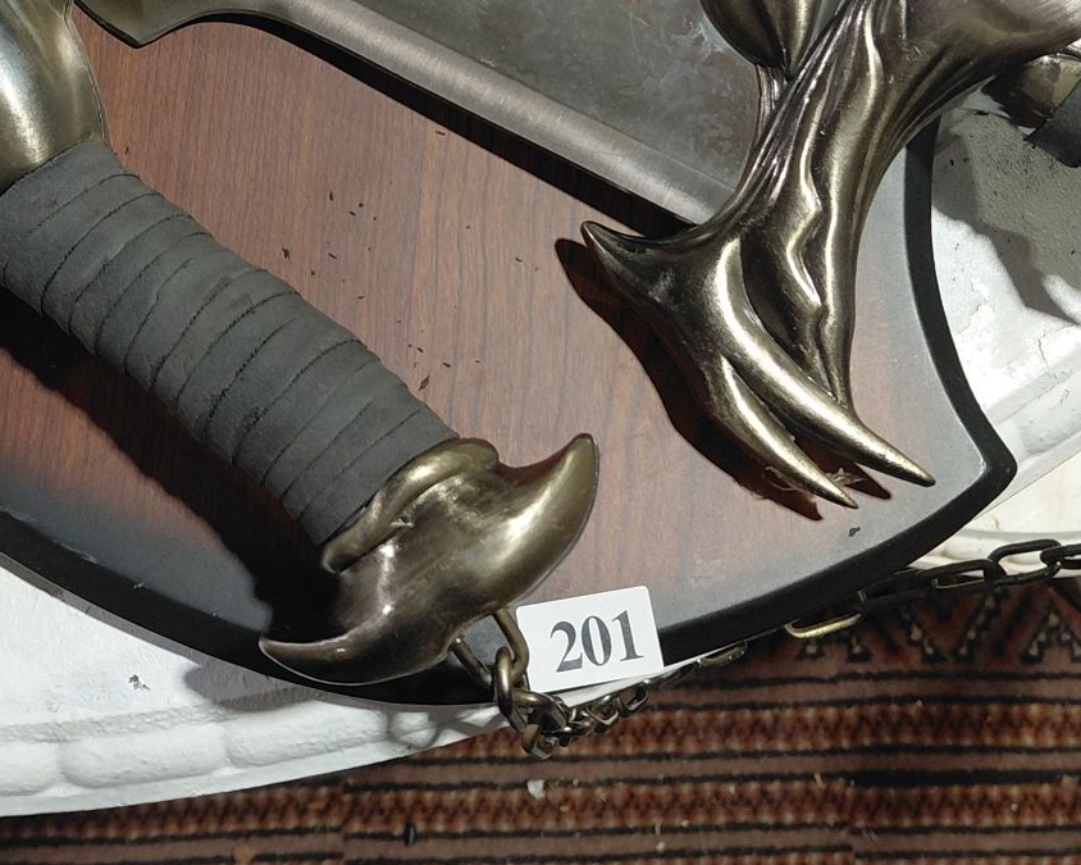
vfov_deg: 24.5
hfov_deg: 31.7
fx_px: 1887
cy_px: -28
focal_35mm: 59
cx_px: 360
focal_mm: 4.69
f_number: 1.8
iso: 100
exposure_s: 1/100
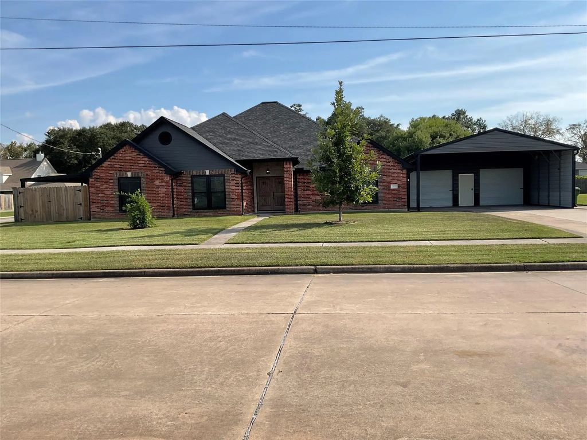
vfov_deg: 48.2
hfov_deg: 61.7
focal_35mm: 29
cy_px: 220
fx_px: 492
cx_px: 294
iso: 16
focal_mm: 3
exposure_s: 1/2141
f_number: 1.8
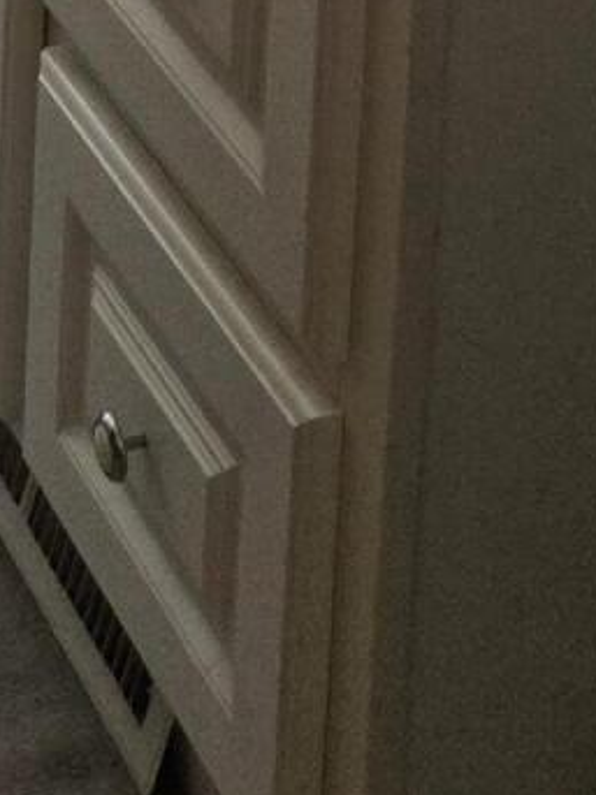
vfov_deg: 11.6
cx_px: 67
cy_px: -1233
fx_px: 3078
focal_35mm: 134
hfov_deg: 11.0
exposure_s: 1/120
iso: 250
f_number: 1.8
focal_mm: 5.4
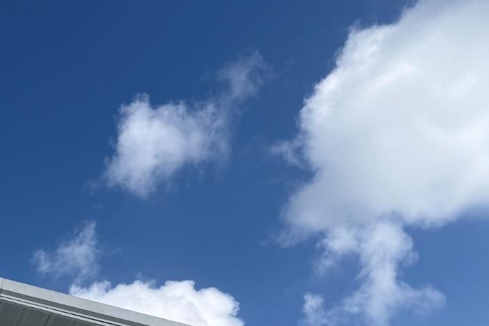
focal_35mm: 57
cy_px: 365
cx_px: -23
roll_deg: +2.5
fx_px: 774
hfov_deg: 31.8
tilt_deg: +26.5
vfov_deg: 22.3
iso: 80
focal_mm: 6.76
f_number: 1.78
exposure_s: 1/7353
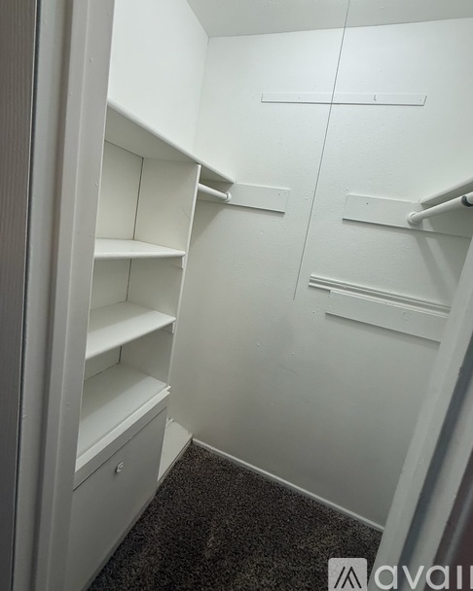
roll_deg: -10.8
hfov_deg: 84.0
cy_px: 273
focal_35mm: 15
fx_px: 263
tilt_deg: -9.1
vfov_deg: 96.6
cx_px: 242
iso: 160
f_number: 2.2
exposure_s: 1/120
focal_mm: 2.22
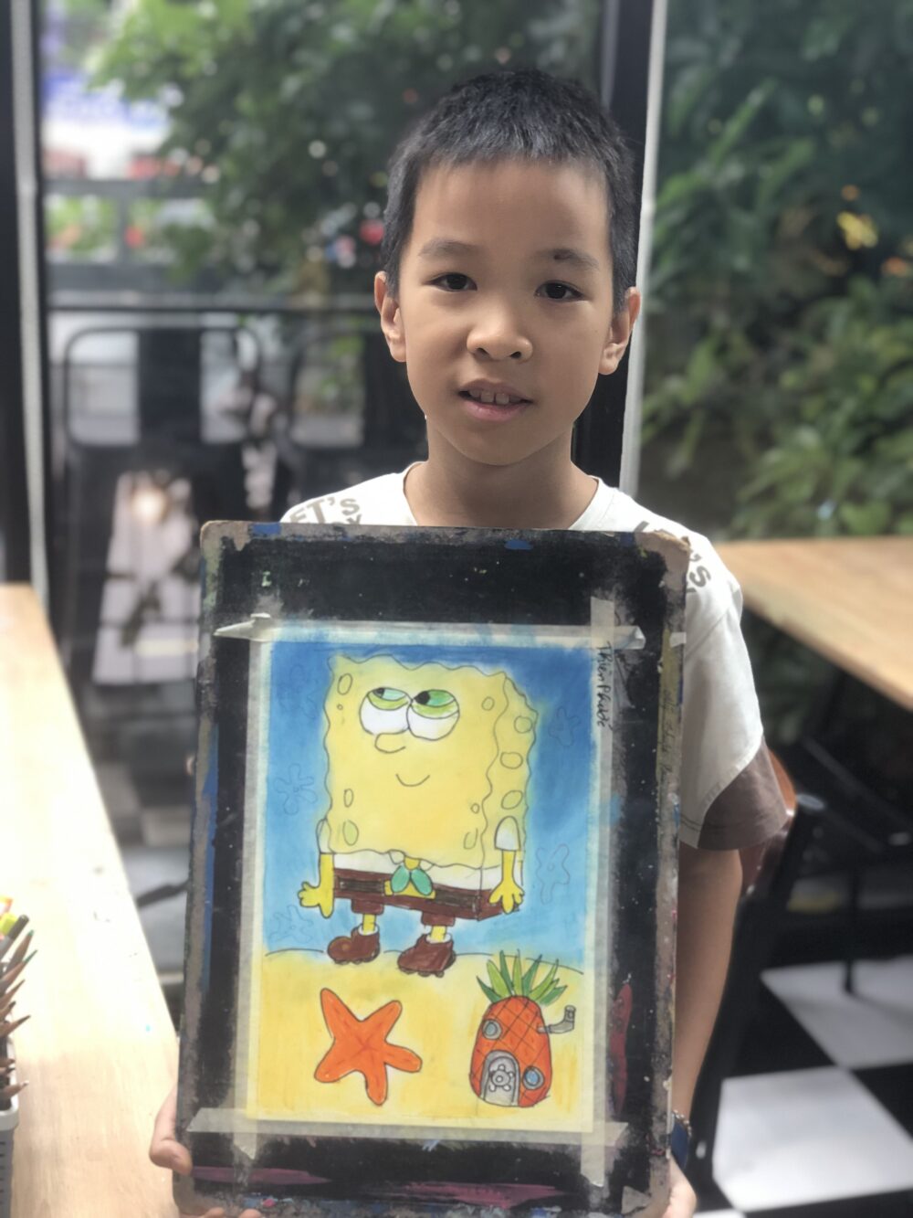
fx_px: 1828
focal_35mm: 52
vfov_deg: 36.8
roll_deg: -3.3
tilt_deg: -16.4
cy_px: 609
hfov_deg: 28.0
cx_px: 456
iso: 100
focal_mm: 6
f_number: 2.4
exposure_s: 1/50
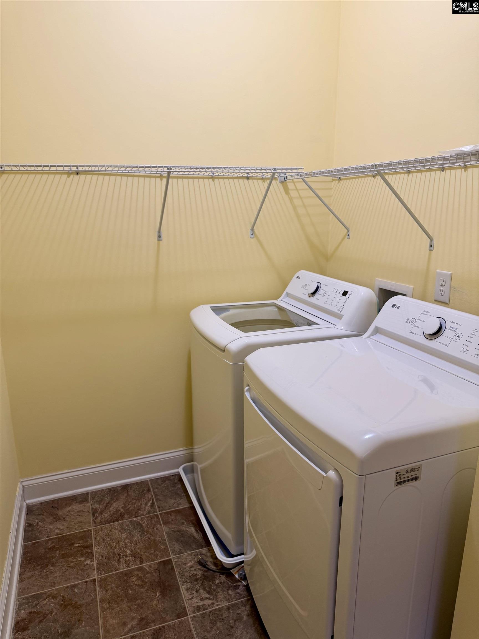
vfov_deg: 71.6
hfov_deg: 56.8
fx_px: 443
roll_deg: -0.7
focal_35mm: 24
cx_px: 240
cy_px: 320
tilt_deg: -14.0
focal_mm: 6.76
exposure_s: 1/60
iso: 100
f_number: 1.78
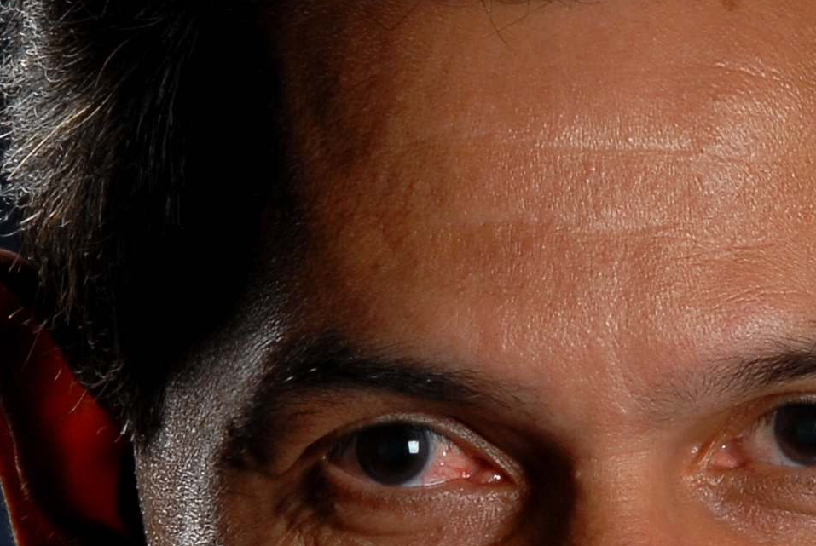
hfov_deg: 2.5
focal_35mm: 819
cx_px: 676
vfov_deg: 1.7
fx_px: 18590
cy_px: 524
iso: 125
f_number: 11
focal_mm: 135
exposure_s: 1/125
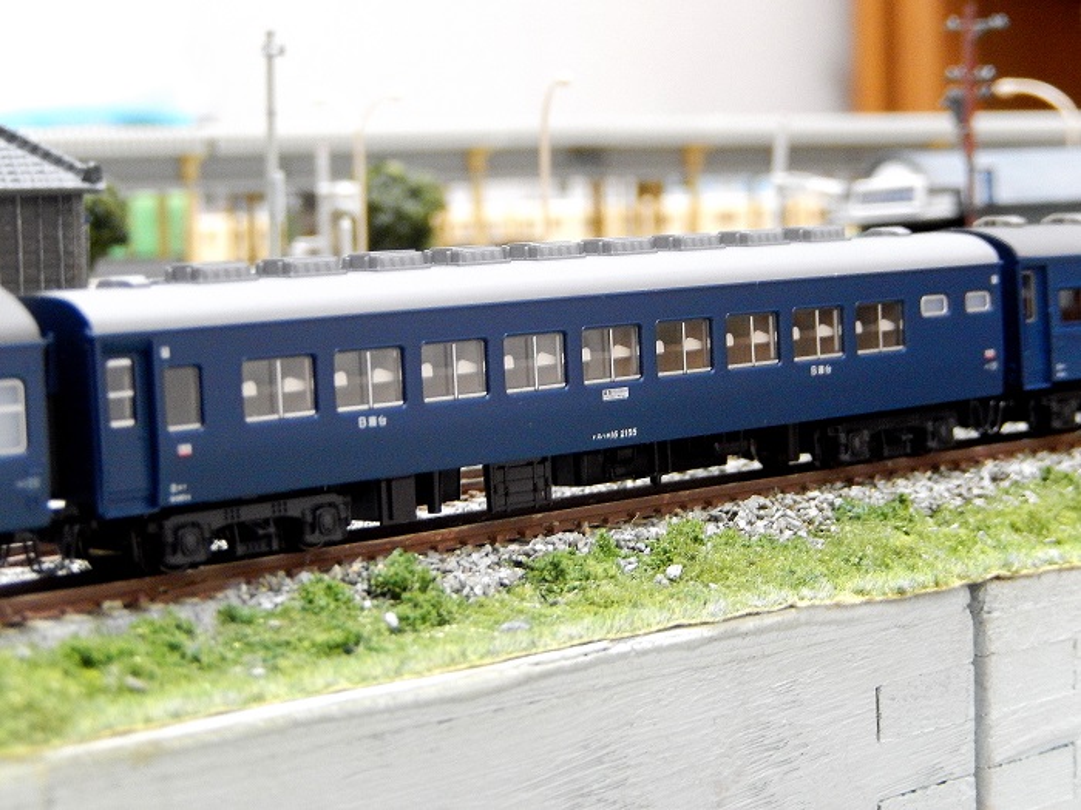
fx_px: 2967
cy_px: 405
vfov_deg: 15.6
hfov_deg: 20.7
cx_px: 540
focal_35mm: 95
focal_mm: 17
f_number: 5.2
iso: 800
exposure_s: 1/5
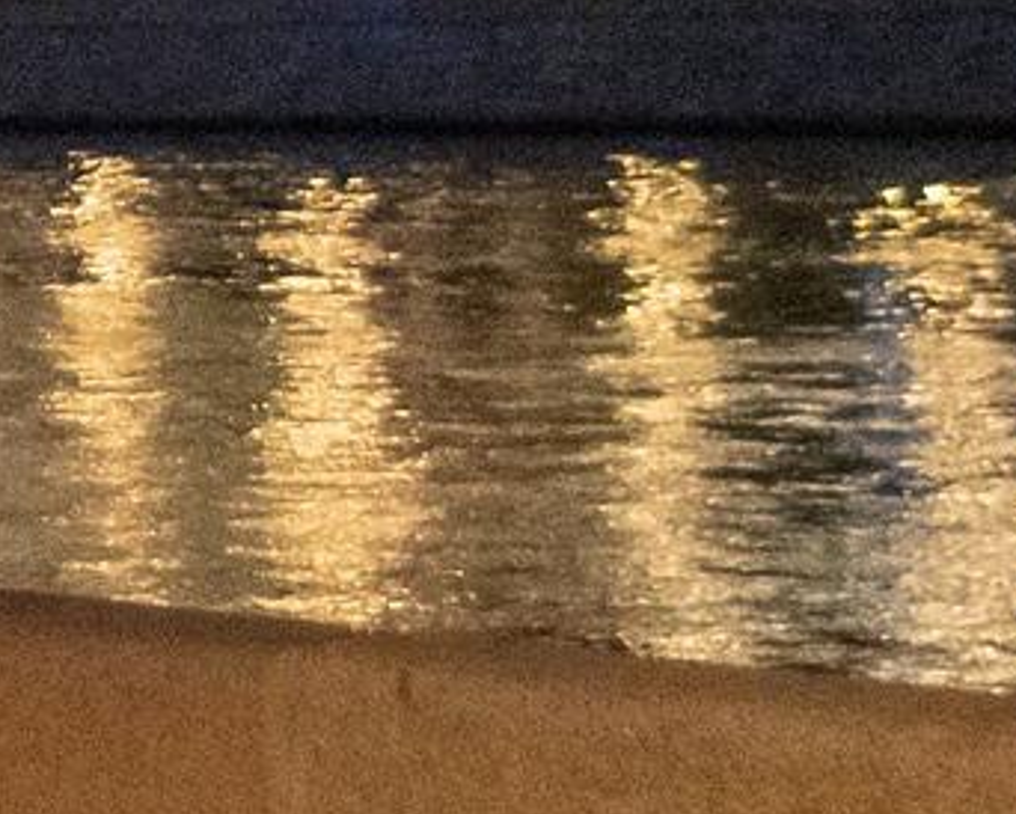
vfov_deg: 8.1
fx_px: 5536
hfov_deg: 9.7
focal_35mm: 184
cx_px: -1126
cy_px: -706
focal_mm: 17
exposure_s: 1/250
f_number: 2.8
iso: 5000
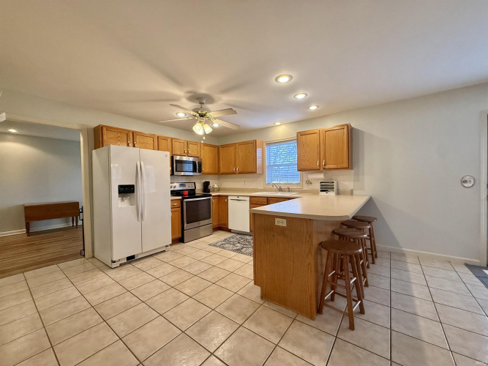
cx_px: 244
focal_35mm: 14
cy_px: 183
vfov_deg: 85.7
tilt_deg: -0.3
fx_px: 197
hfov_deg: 102.1
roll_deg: +1.3
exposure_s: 1/120
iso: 250
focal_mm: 2.22
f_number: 2.2
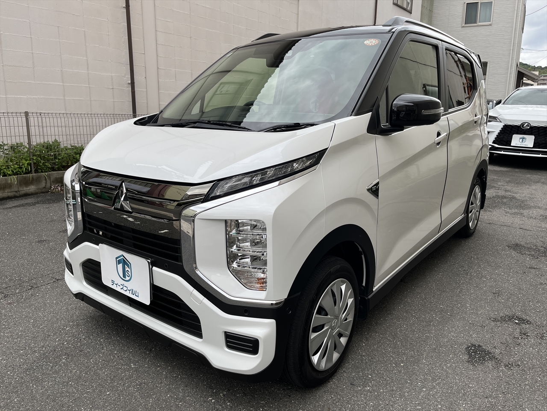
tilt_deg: -13.2
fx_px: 411
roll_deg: -0.4
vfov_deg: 53.1
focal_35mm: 26
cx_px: 274
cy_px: 206
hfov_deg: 67.3
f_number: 1.6
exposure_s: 1/445
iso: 50
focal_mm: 5.1
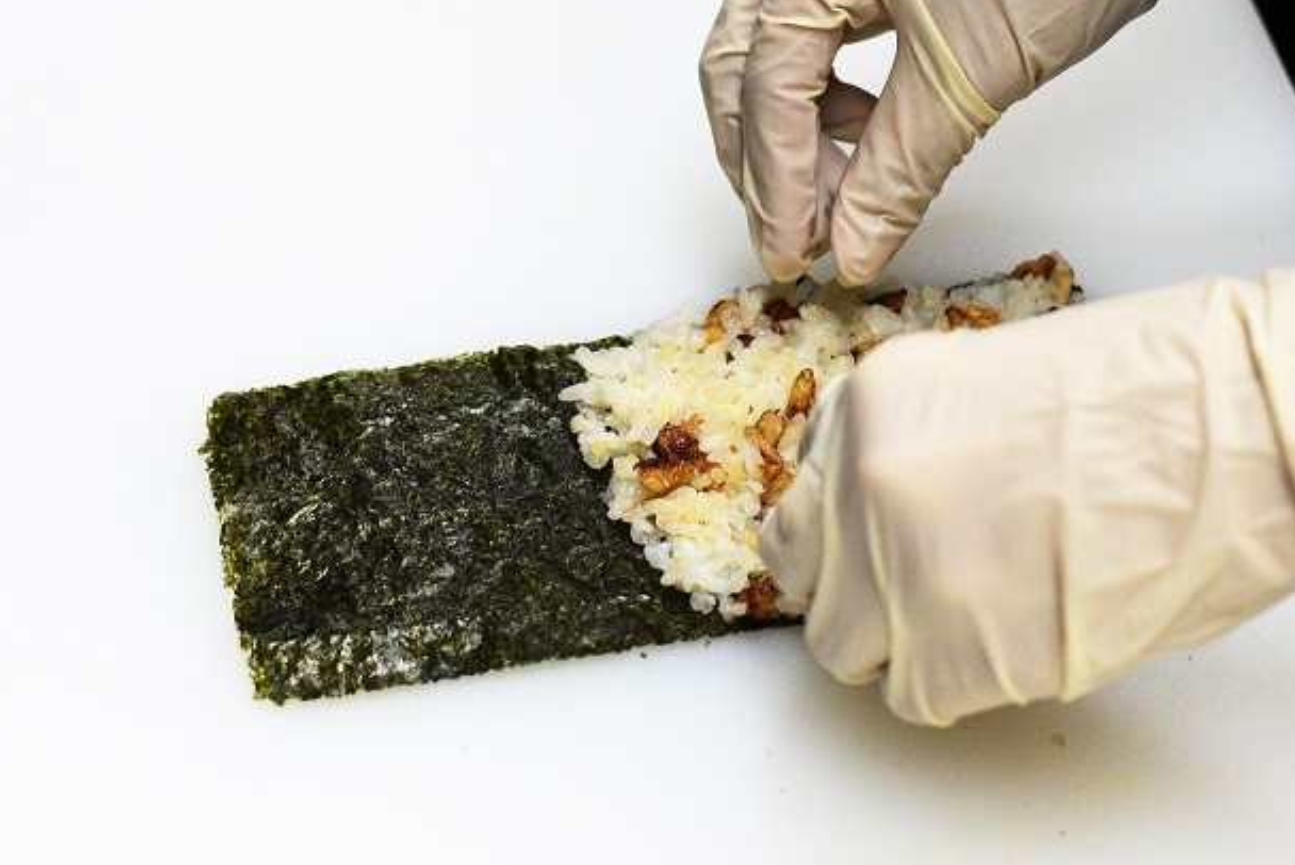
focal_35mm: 89
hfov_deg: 22.8
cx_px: 553
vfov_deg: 15.4
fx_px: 3203
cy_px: 306
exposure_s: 1/400
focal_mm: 50
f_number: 5
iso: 2000
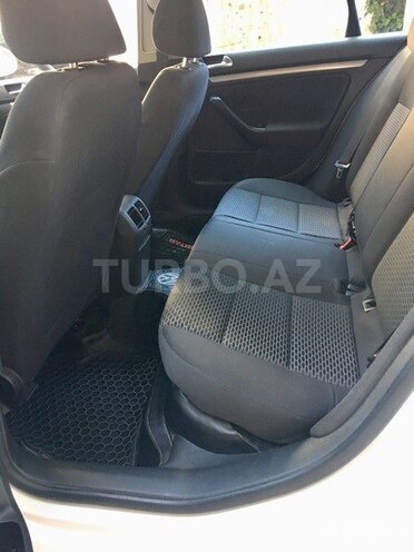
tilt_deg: -29.3
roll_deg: +3.8
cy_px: 276
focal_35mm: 29
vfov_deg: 61.7
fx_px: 462
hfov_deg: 48.2
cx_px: 207
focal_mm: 4.15
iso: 160
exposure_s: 1/33
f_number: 2.2
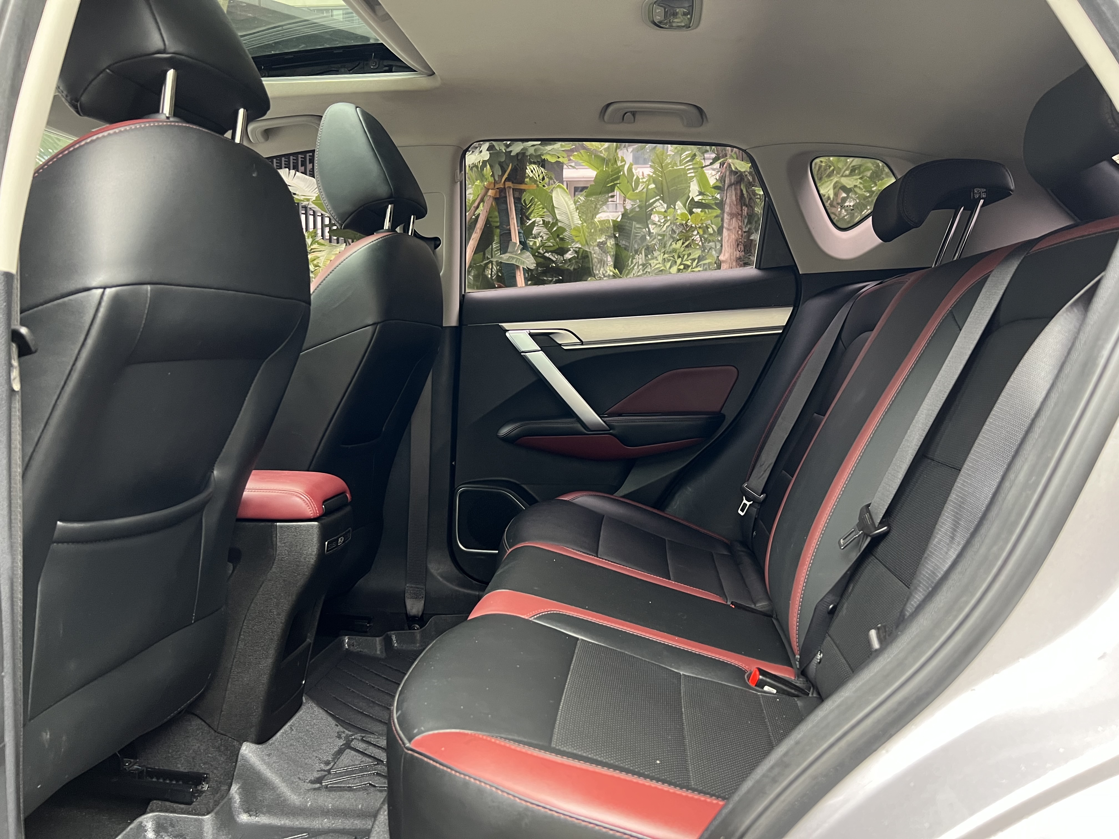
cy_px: 420
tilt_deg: -5.0
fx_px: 840
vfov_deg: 53.1
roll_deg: -1.0
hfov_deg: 67.3
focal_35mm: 26
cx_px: 560
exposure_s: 1/52
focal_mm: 5.7
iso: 500
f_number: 1.5
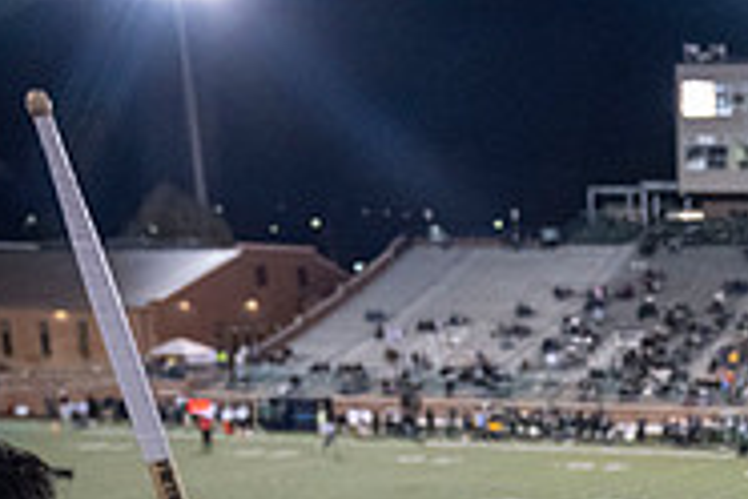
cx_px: 885
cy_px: 775
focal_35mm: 75
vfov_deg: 16.4
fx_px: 1558
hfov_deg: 24.6
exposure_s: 1/500
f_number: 4
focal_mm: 24
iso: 3200
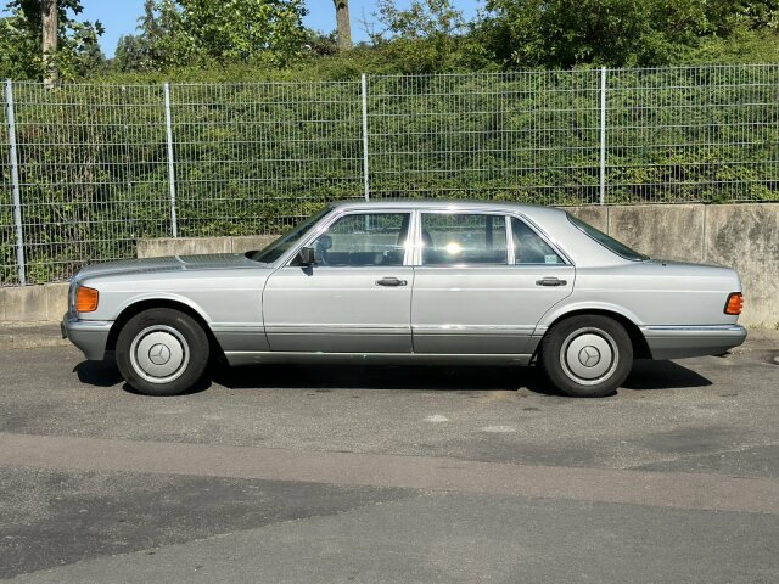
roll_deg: +1.4
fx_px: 1080
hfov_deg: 39.7
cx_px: 390
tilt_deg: -6.5
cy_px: 292
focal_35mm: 48
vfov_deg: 30.3
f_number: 1.78
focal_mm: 6.86
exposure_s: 1/7634
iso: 100
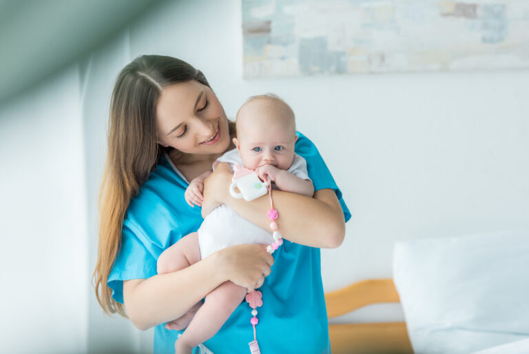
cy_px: 177
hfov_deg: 19.4
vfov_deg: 13.1
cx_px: 264
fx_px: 1544
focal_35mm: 105
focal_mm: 105
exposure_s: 1/320
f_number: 3.2
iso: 320
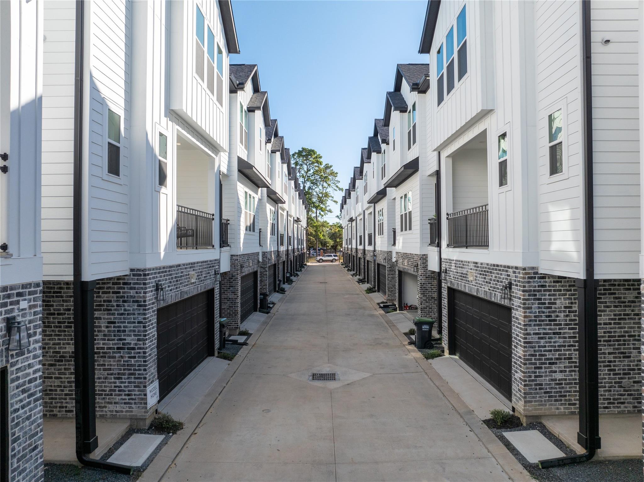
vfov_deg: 56.8
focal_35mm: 24
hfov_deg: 71.6
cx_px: 322
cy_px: 241
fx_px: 446
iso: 250
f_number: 2.8
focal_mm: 12.29
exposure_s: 1/4000
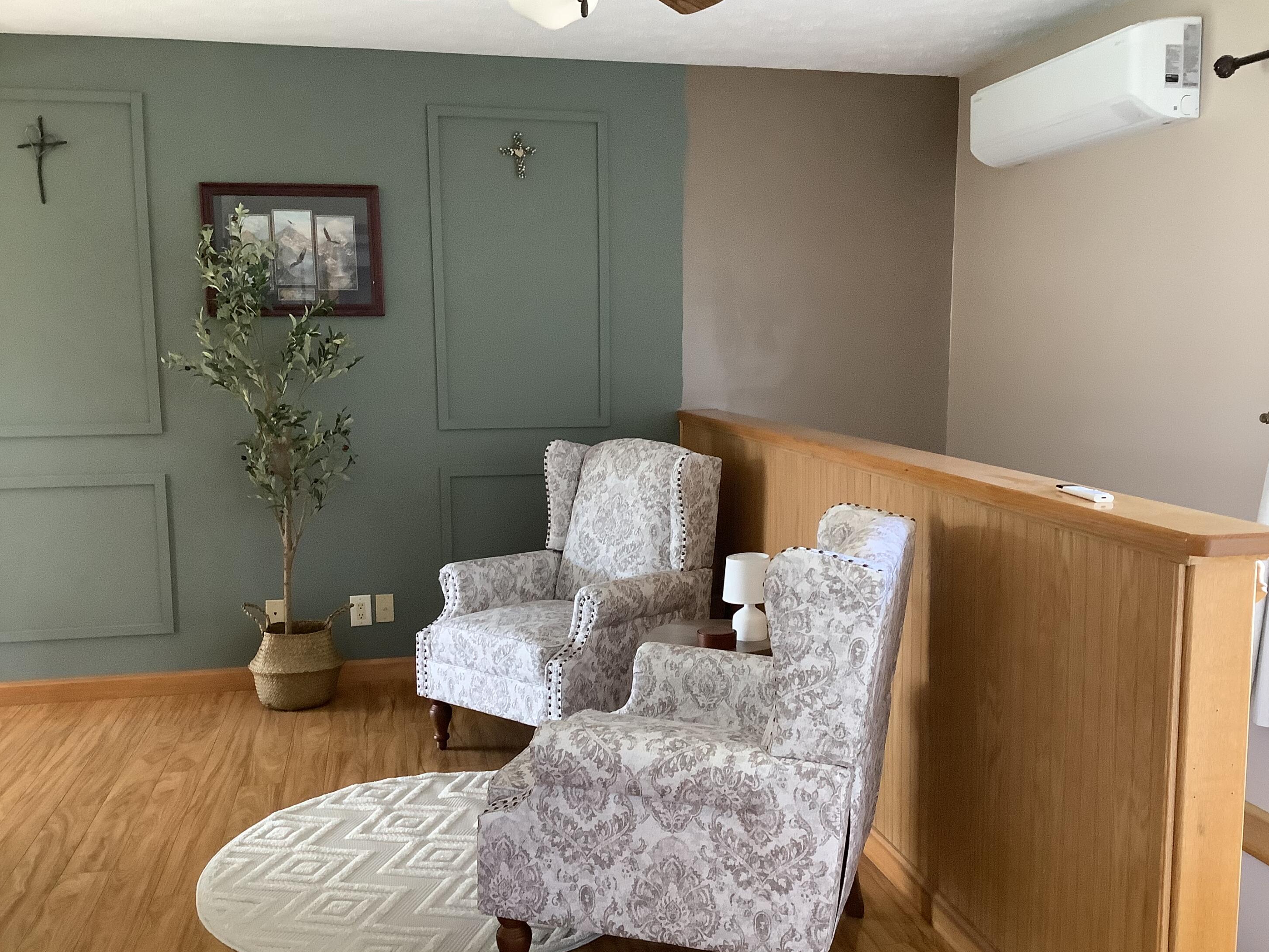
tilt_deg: -8.1
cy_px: 483
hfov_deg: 56.8
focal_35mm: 32
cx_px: 652
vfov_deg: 44.2
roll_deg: -0.8
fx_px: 1173
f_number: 2.4
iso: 320
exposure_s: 1/60
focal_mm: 3.3
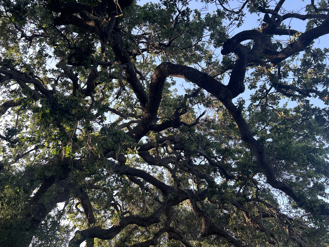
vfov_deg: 53.1
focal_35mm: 26
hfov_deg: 67.3
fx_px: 247
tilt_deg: +42.2
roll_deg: +3.1
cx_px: 164
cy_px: 124
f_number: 1.5
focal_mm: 5.7
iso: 40
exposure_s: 1/158
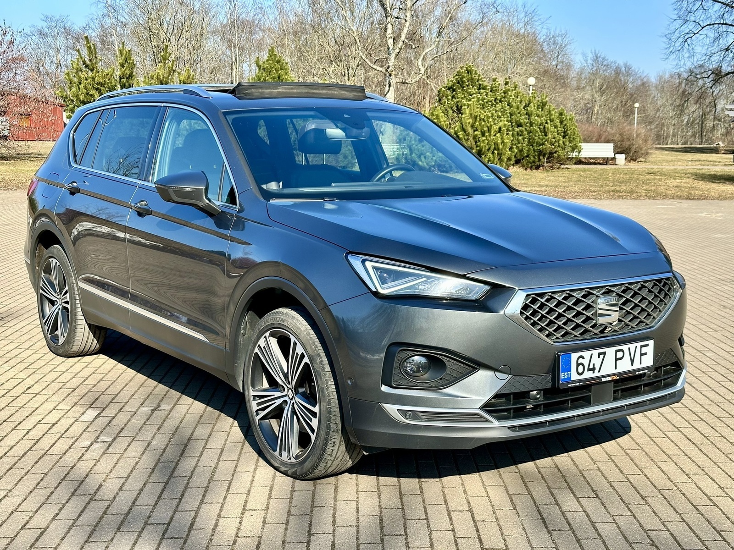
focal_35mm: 48
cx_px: 367
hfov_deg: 39.7
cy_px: 275
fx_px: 1018
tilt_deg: -8.2
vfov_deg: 30.3
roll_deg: +0.3
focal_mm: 6.86
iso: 64
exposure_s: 1/1357
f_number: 1.78
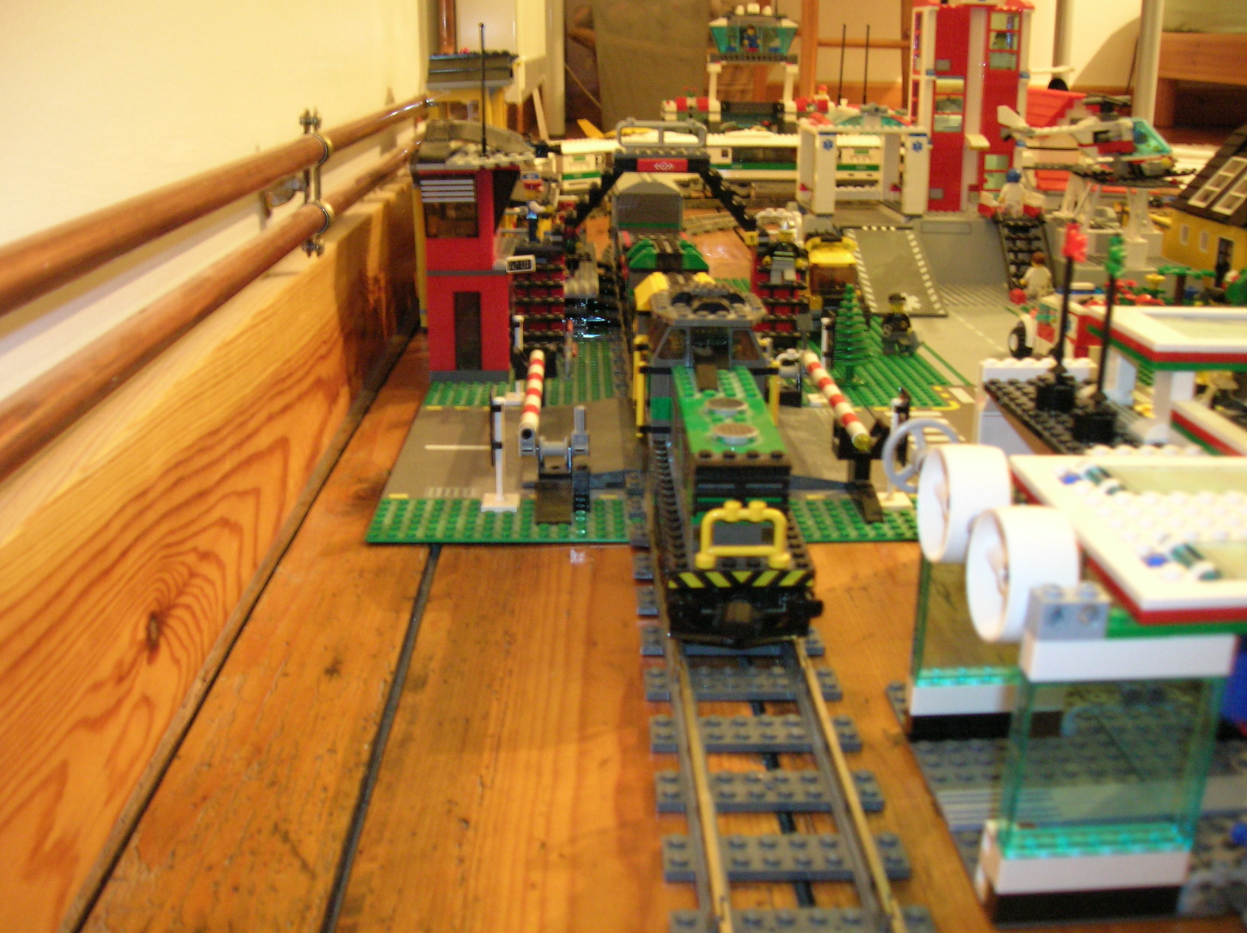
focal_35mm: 34
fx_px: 1224
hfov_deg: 54.0
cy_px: 466
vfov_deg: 41.7
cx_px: 624
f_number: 2.9
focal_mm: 5.7
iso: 200
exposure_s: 1
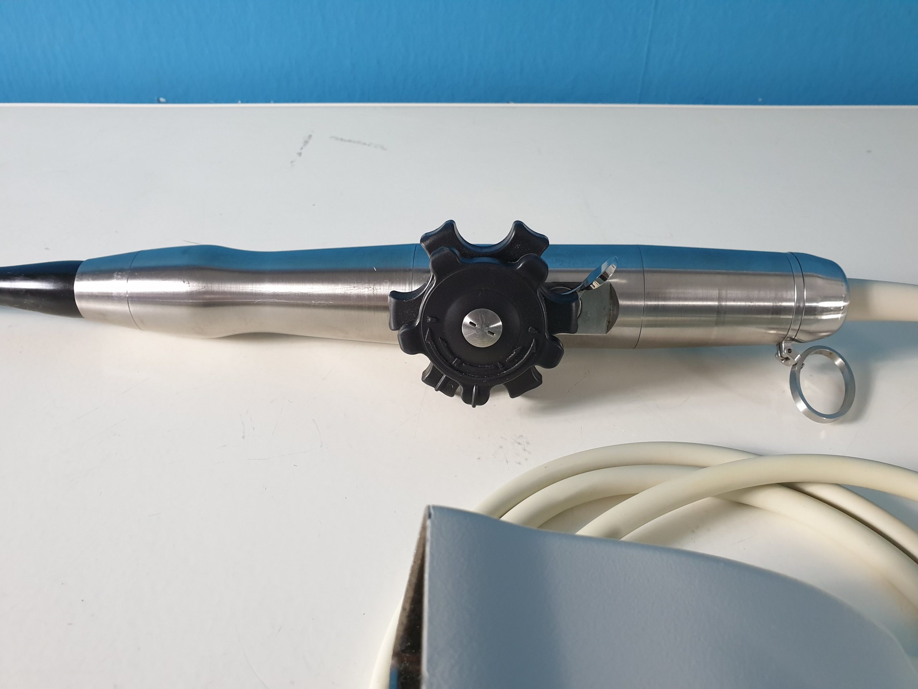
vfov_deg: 53.1
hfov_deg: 67.3
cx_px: 459
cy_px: 344
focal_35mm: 26
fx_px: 690
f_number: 2.4
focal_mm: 4.3
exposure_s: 1/33
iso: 320
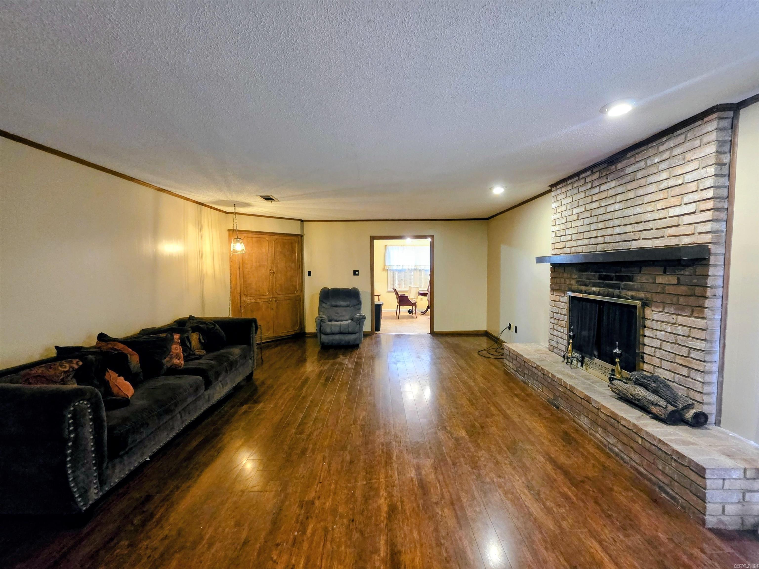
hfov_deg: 106.2
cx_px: 380
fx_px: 285
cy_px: 284
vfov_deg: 89.9
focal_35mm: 13
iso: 800
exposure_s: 1/60
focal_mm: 2.2
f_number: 1.9
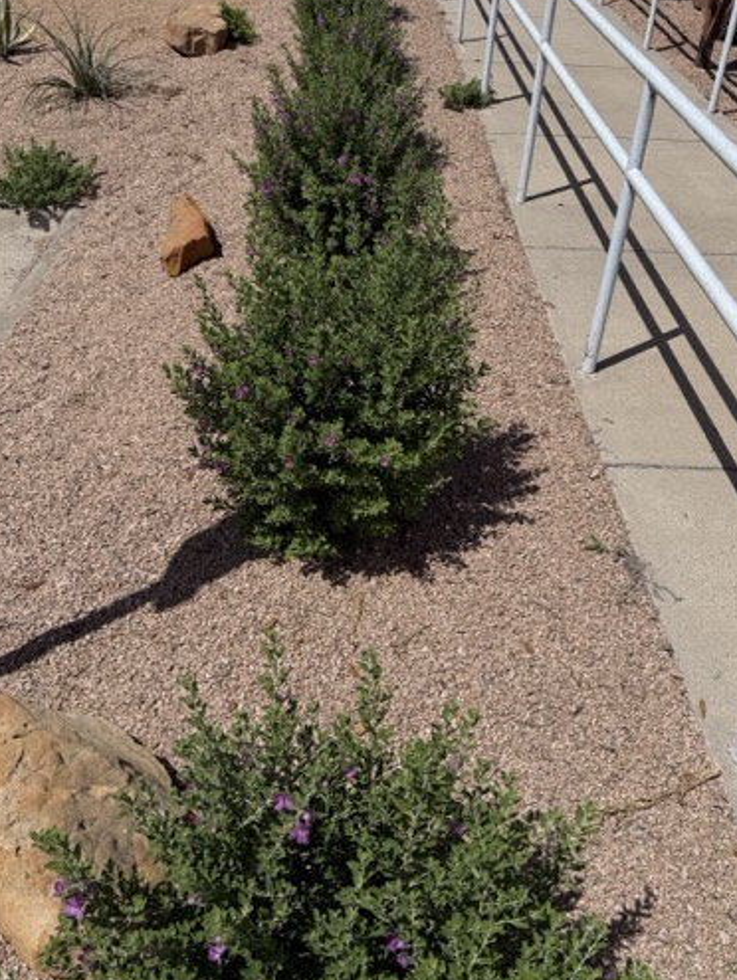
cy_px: 477
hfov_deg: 45.5
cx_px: 343
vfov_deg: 58.3
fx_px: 879
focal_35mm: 31
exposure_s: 1/9091
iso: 80
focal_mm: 6.76
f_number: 1.78
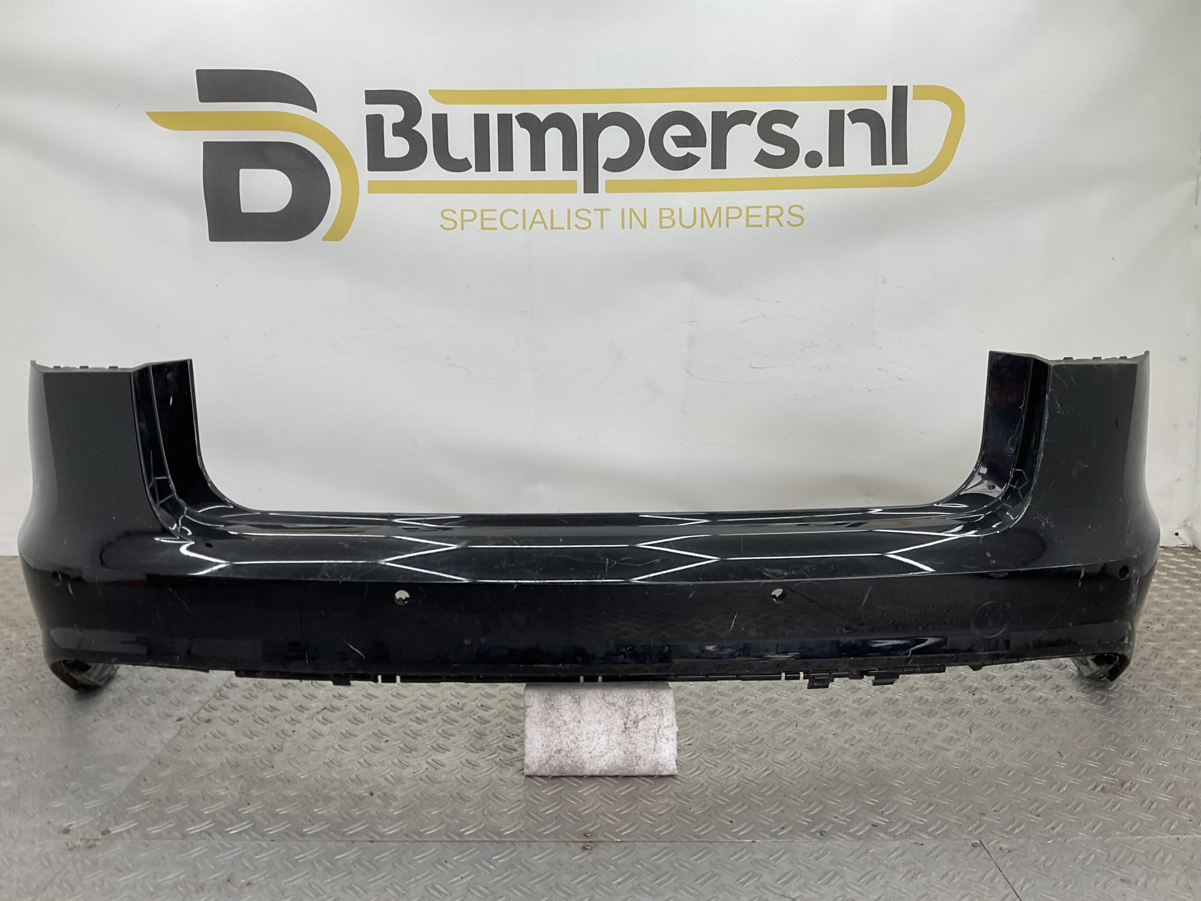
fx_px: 1006
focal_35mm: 29
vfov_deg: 48.2
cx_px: 600
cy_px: 450
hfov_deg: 61.7
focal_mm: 3
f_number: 1.8
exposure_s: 1/128
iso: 16
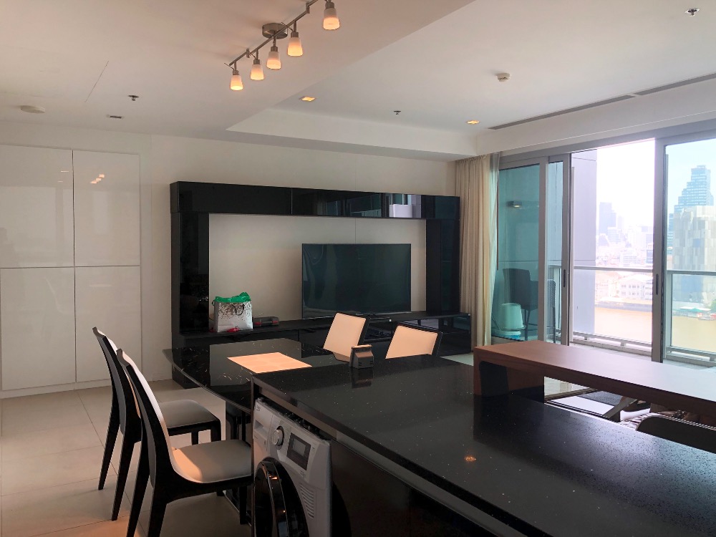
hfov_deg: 63.4
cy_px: 268
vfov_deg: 49.7
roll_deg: -0.1
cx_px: 358
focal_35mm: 28
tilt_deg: -2.3
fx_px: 579
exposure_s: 1/129
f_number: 1.8
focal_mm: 3.99
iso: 20
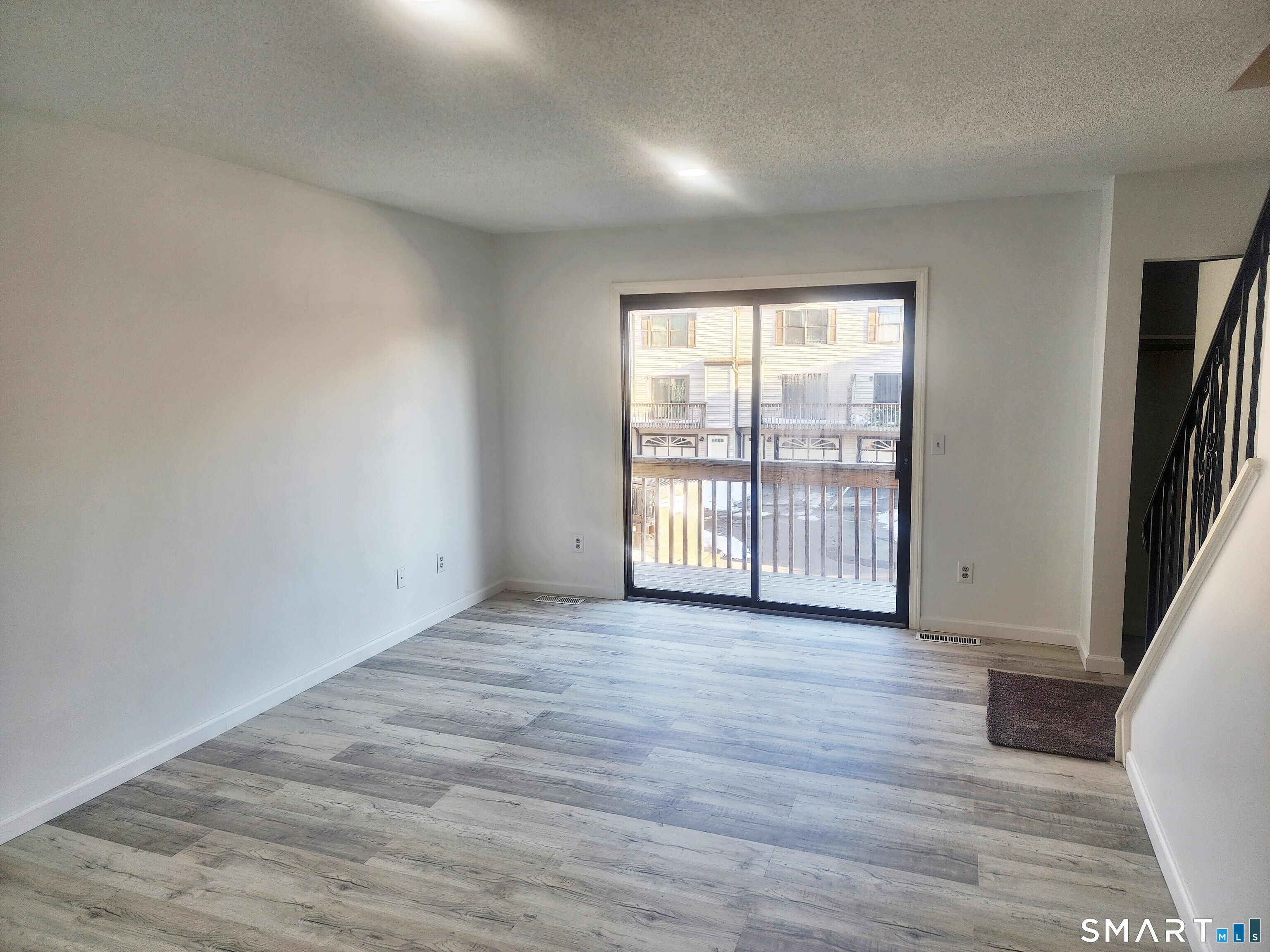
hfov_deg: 73.9
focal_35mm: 23
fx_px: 844
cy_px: 476
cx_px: 635
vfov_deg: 58.9
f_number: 1.8
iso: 40
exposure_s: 1/120
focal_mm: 6.4
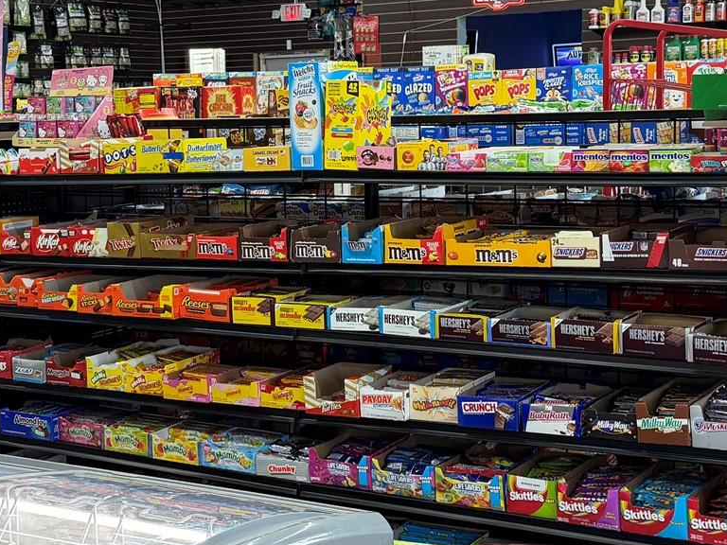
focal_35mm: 64
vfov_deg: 22.9
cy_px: 220
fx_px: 1344
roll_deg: +1.6
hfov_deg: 30.2
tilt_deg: -4.2
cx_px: 311
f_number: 1.78
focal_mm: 6.76
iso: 200
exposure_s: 1/151
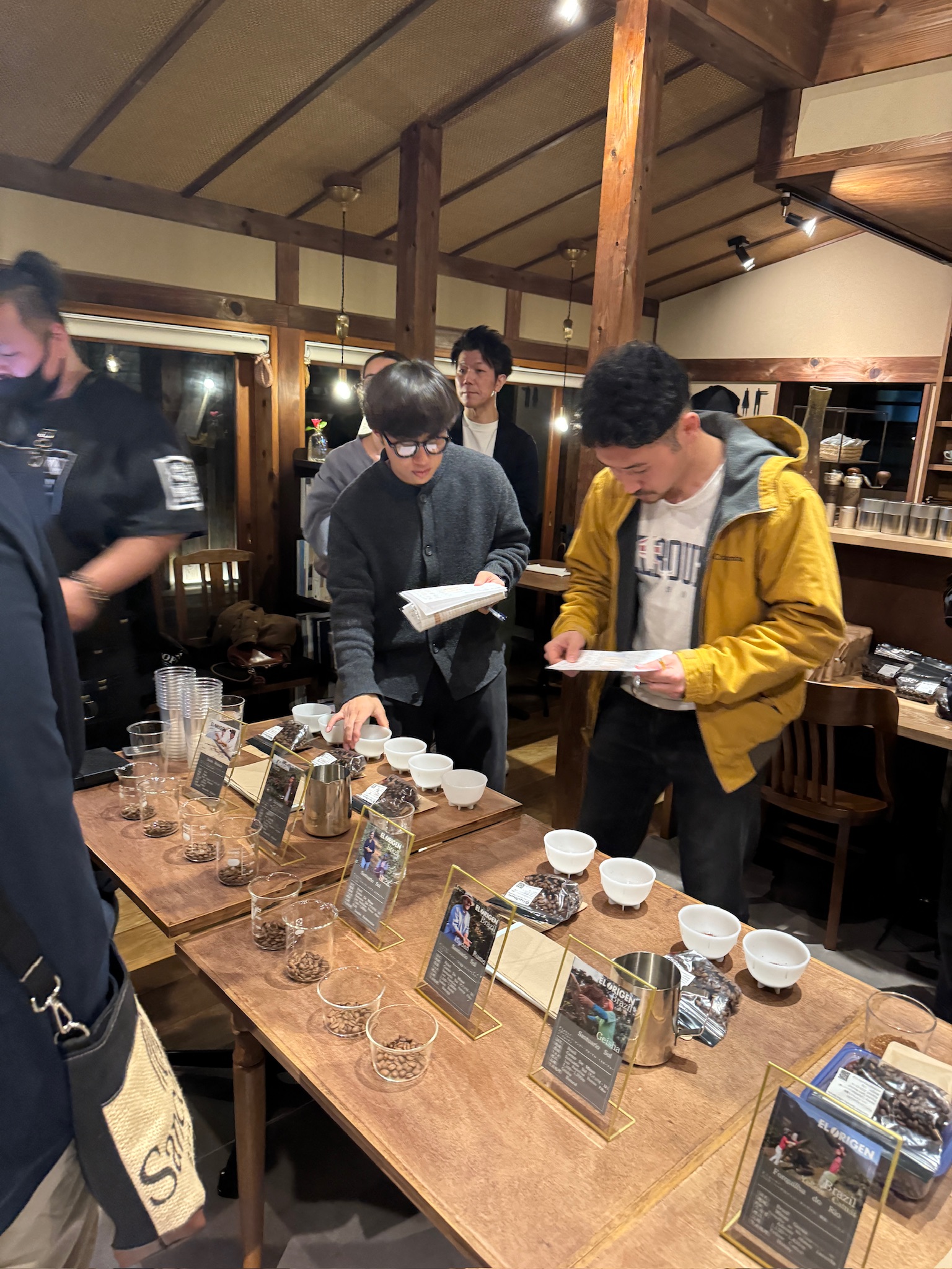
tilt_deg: -12.9
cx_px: 476
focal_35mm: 24
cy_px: 634
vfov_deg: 71.6
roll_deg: -3.1
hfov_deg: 56.8
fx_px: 880
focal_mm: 6.76
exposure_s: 1/30
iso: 800
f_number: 1.78
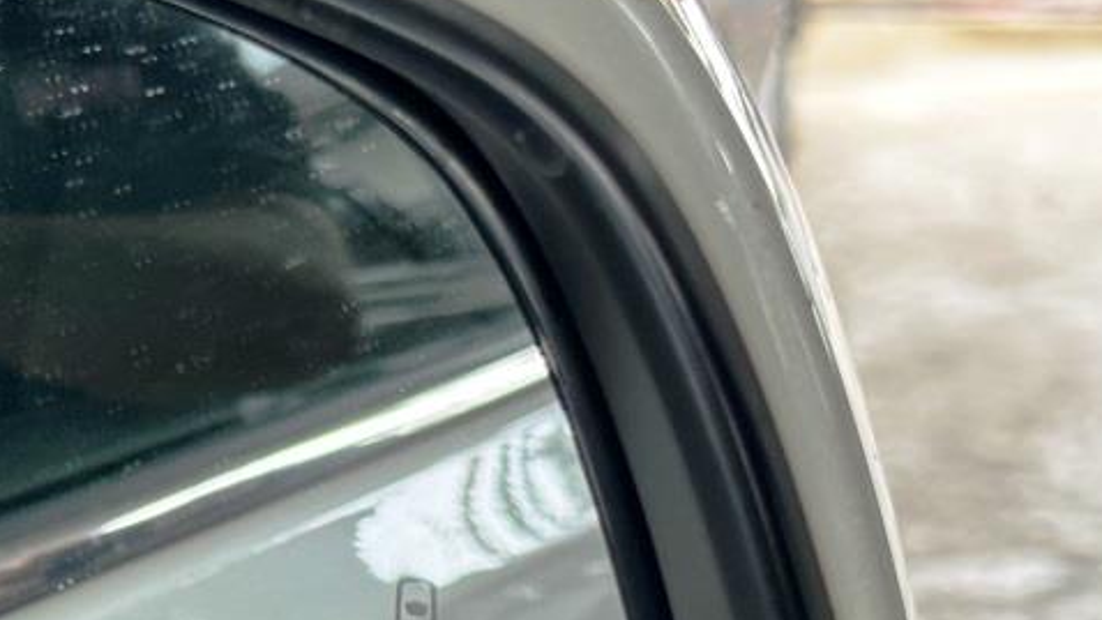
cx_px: 101
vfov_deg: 10.7
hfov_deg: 18.8
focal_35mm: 112
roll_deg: +2.3
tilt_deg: -18.9
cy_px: 595
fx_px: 3273
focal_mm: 6.86
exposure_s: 1/82
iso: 80
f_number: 1.78
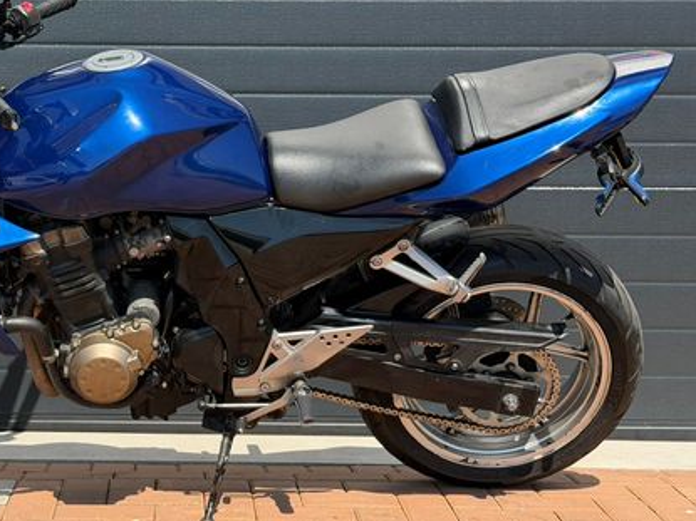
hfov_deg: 26.0
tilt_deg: -5.0
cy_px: 265
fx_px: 1487
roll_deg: -0.2
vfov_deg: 19.9
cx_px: 161
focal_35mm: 74
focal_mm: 6.76
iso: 80
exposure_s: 1/3096
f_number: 1.78
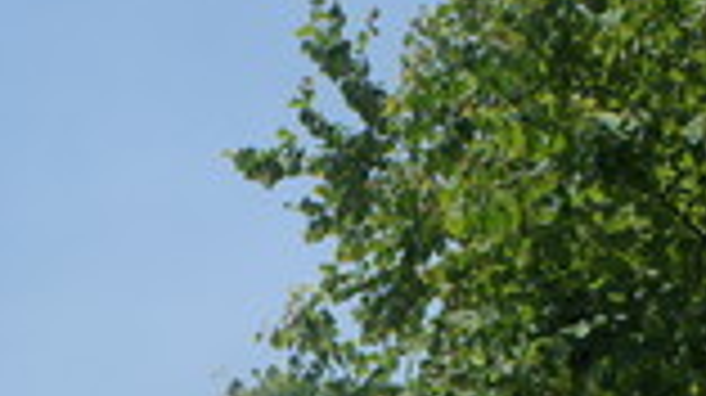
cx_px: 103
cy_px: 533
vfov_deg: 12.3
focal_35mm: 94
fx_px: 1768
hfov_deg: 22.2
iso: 200
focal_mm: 21
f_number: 8
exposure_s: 1/640
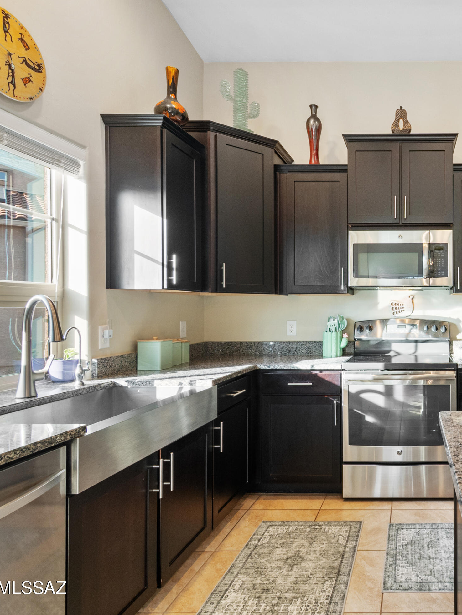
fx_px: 392
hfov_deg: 54.0
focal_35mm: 22
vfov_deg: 76.4
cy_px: 304
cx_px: 408
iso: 800
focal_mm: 10
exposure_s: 1/8
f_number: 10
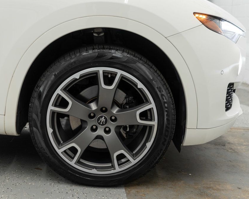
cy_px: 99
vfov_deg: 31.5
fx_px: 354
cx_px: 111
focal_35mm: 48
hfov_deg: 38.7
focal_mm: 28
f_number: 3.2
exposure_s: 1/50
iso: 250
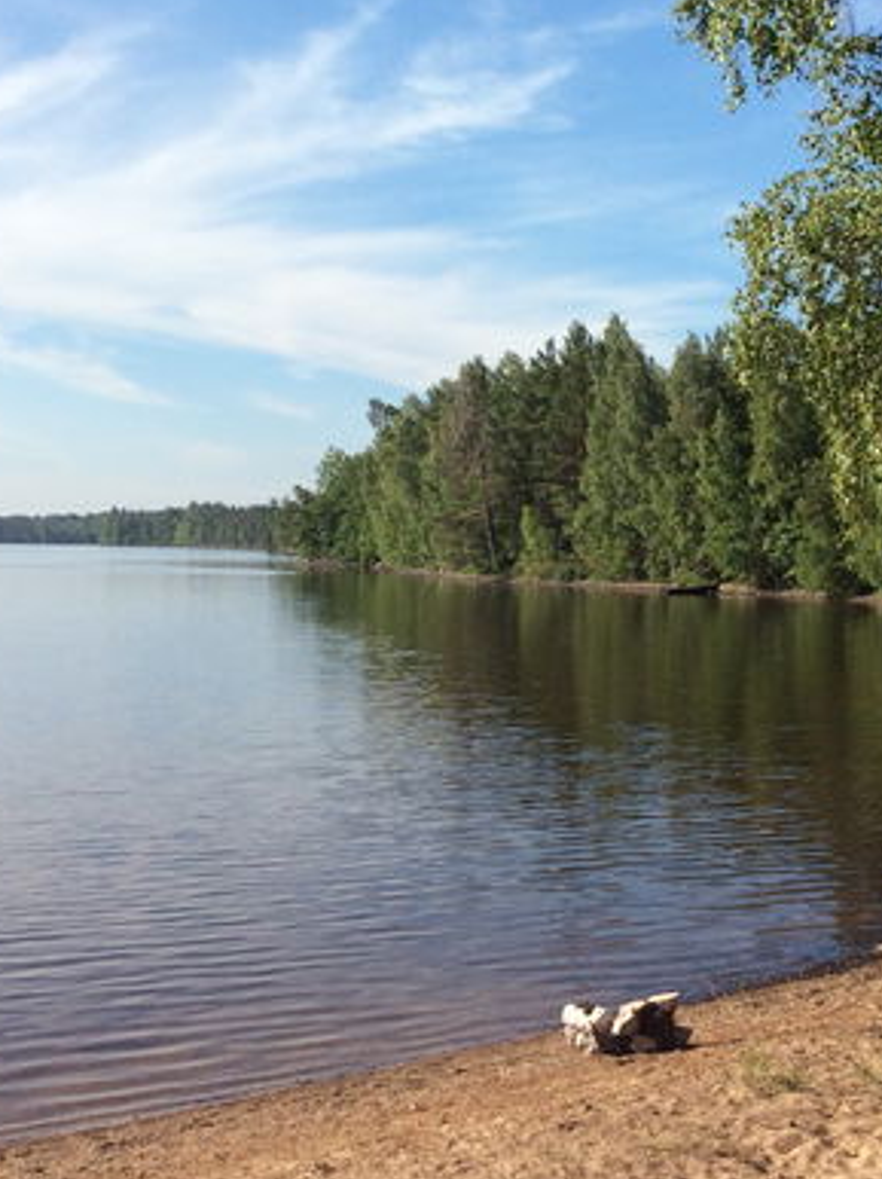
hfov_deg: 27.3
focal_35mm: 53
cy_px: 476
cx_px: 586
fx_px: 1803
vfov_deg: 36.1
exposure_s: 1/1431
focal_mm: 3.3
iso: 32
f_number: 2.4
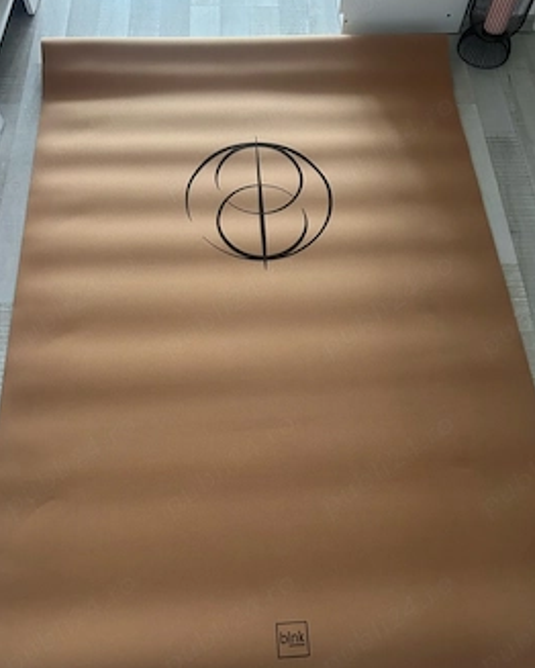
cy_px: 331
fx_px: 613
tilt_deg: -63.6
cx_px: 270
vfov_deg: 57.1
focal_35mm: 31
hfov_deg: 47.2
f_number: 1.5
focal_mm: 5.7
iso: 500
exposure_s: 1/57
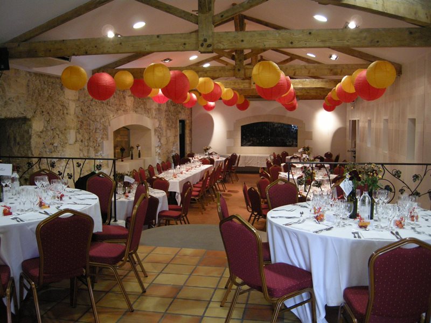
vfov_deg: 40.7
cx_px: 216
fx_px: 436
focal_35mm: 35
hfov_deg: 52.6
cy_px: 162
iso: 400
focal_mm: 7.5
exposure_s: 1/37
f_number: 2.7
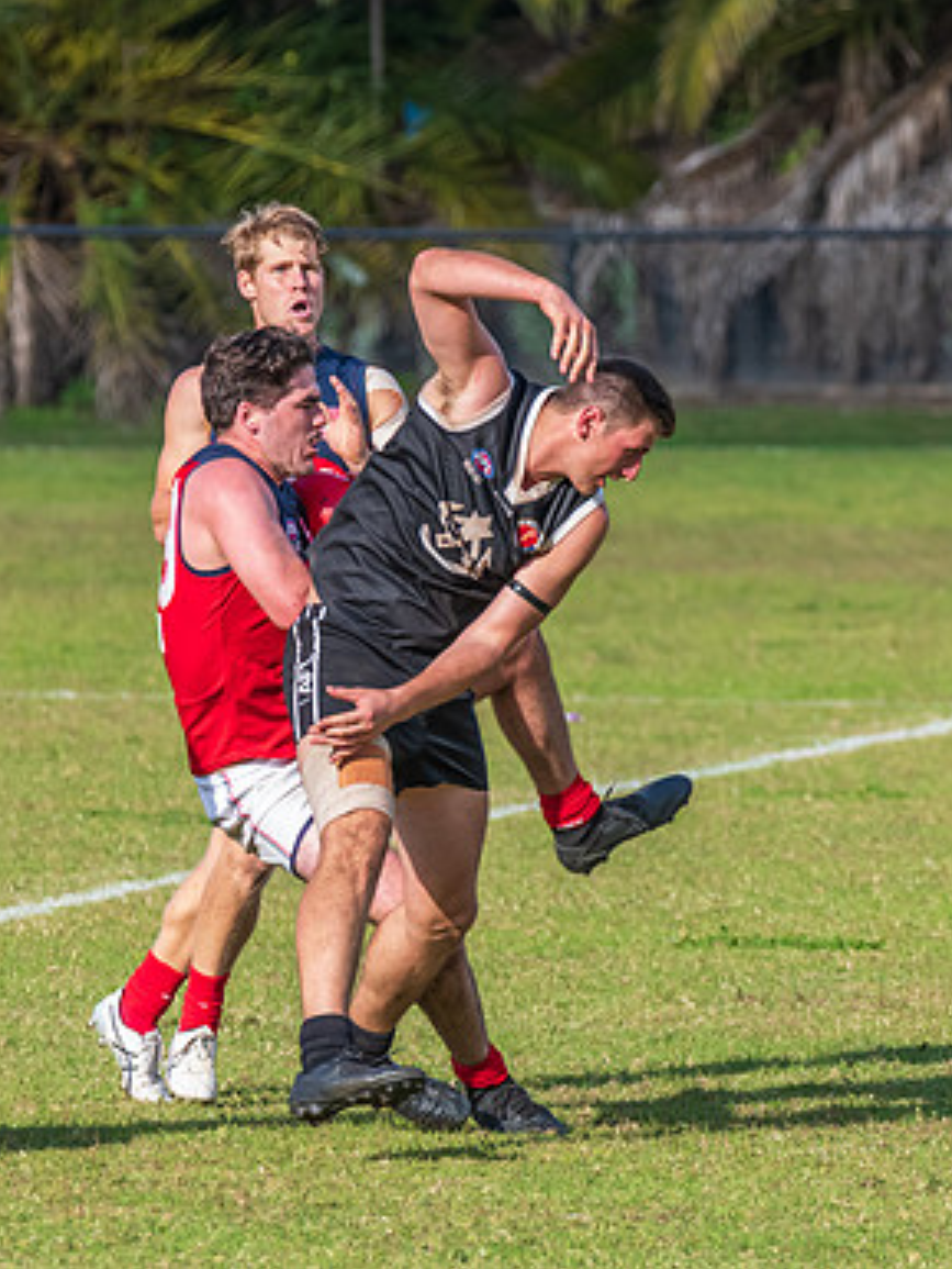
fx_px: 28146
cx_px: 529
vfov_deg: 2.6
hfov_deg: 1.9
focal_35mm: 768
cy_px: 538
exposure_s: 1/1250
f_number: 9
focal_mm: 360
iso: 800
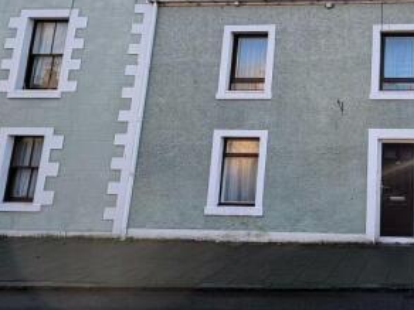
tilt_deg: +9.7
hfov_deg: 51.3
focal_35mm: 28
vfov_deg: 49.2
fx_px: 335
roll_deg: -1.0
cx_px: 412
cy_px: 113
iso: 40
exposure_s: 1/238
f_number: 2.2
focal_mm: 2.22
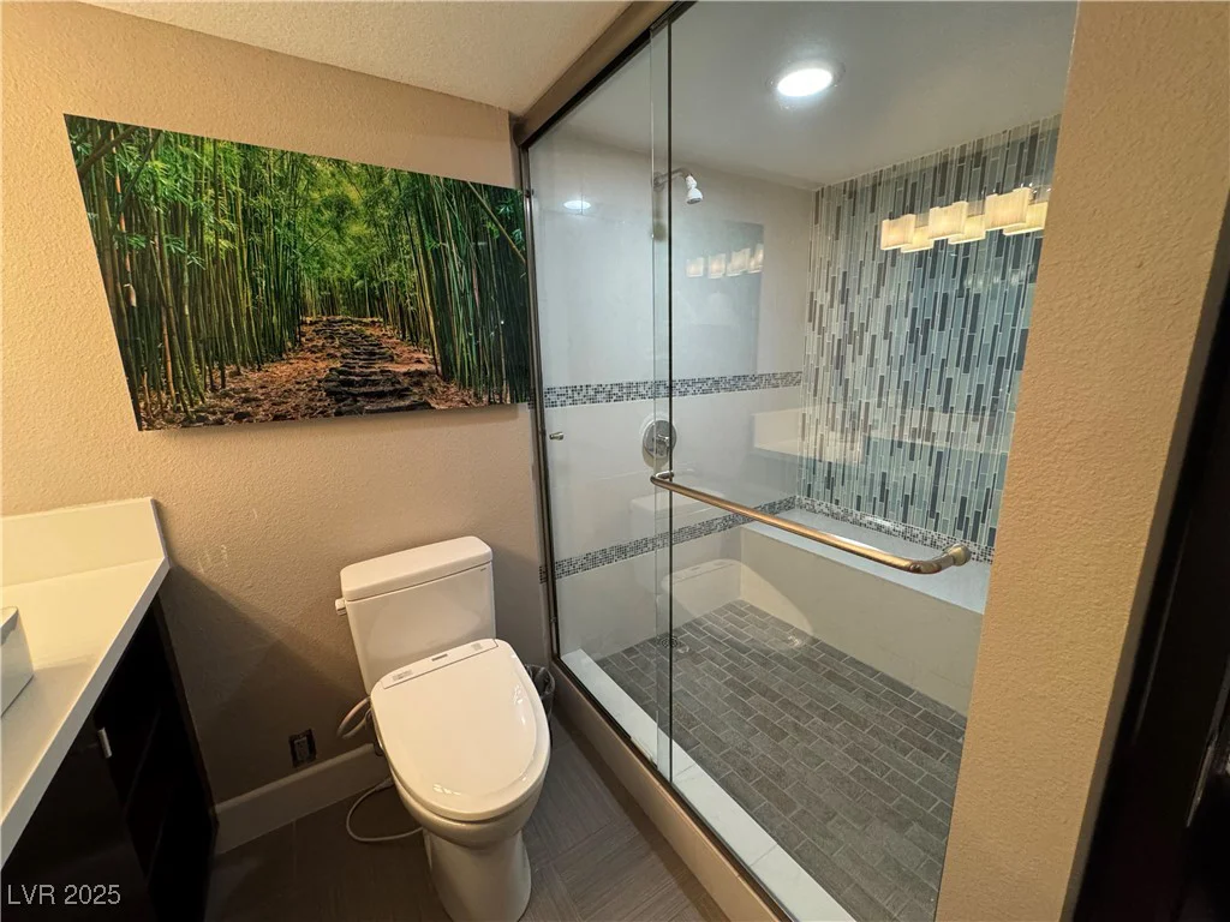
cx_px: 615
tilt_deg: -13.6
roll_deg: +1.2
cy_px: 461
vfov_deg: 85.7
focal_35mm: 14
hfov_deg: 102.1
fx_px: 497
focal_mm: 2.22
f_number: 2.2
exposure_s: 1/60
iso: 500
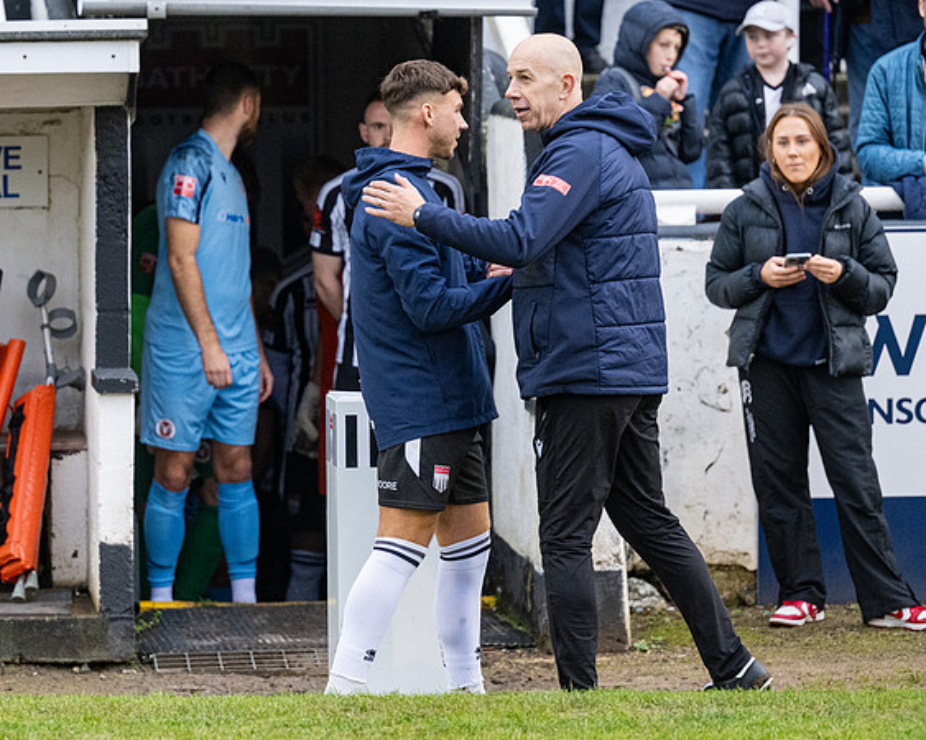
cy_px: 367
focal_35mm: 281
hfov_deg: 6.9
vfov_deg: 5.5
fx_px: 7688
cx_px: 311
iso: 1600
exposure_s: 1/1000
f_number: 2.8
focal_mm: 150
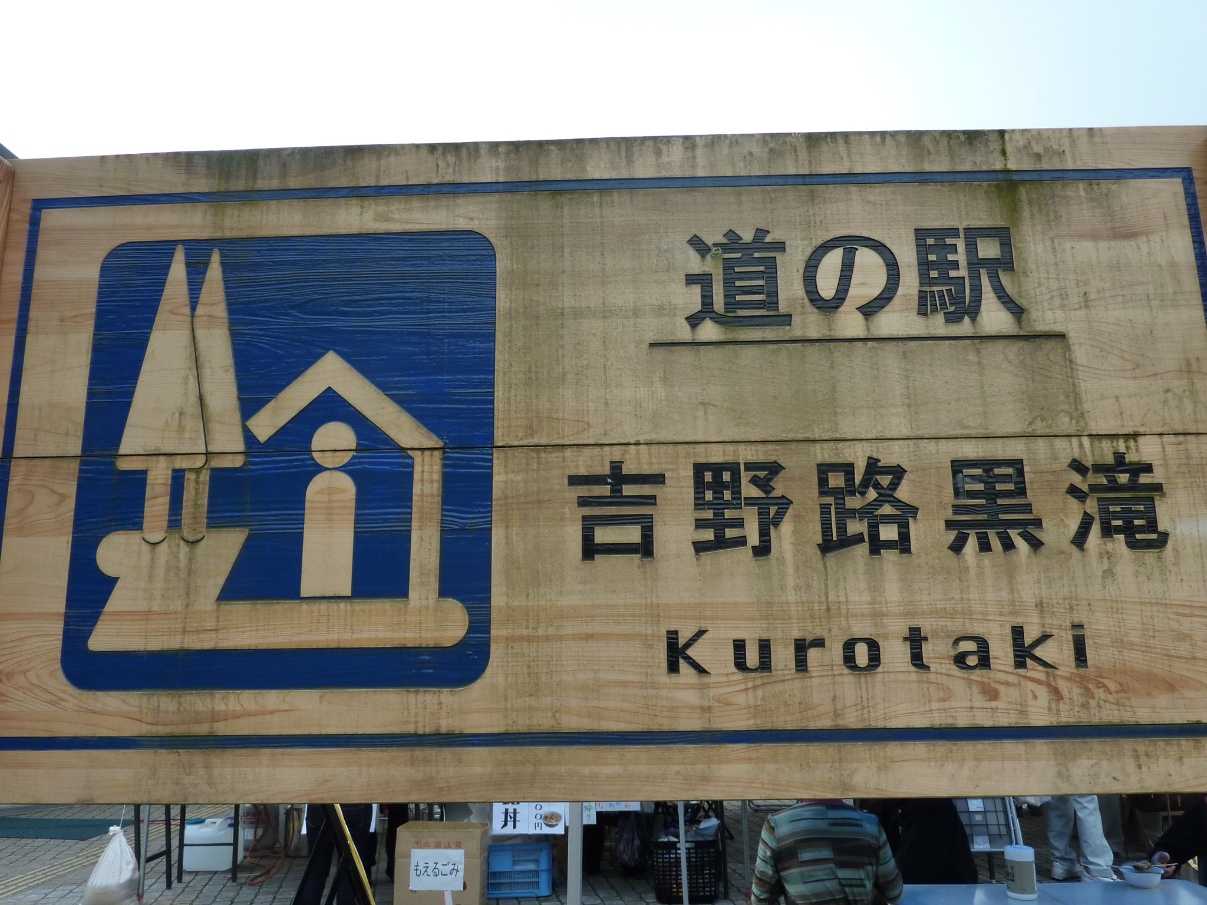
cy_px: 452
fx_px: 872
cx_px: 604
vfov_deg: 54.9
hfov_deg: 69.4
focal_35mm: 25
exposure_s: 1/160
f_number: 4
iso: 125
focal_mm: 4.1
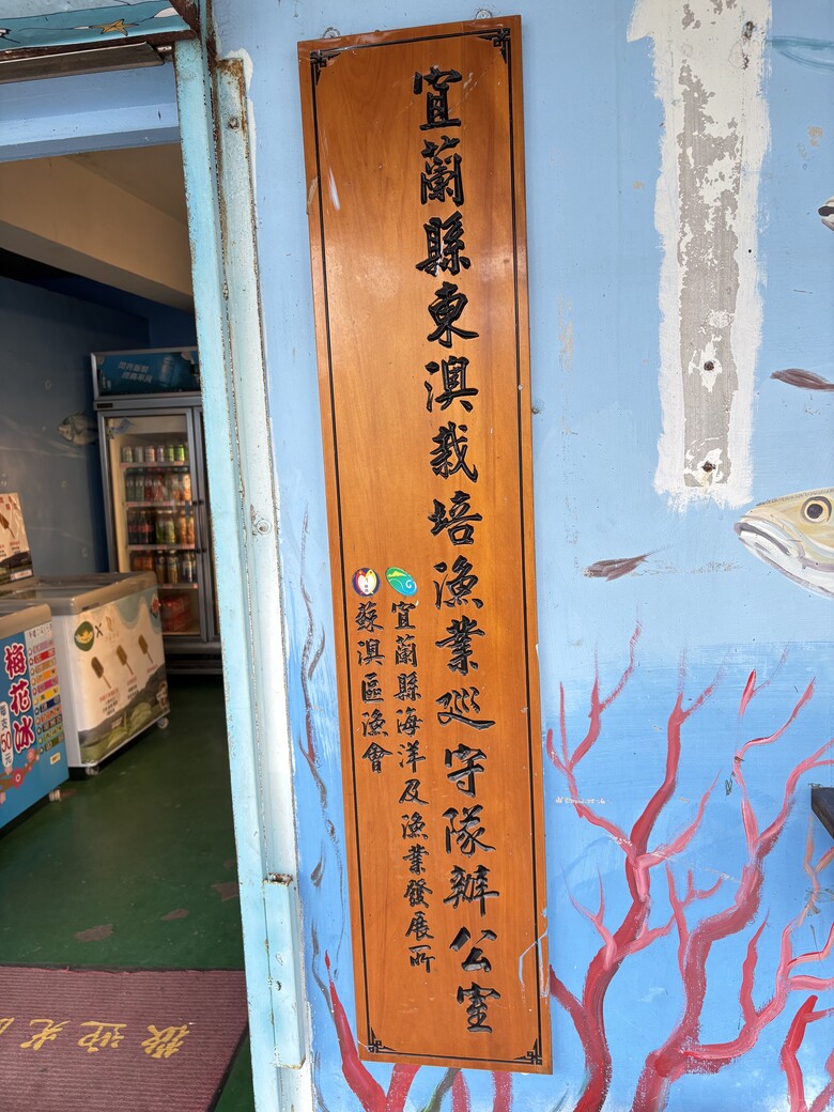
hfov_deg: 53.1
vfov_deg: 67.3
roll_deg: +2.7
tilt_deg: -5.8
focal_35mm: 26
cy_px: 556
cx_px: 417
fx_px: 835
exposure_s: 1/132
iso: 50
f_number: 1.6
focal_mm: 5.96
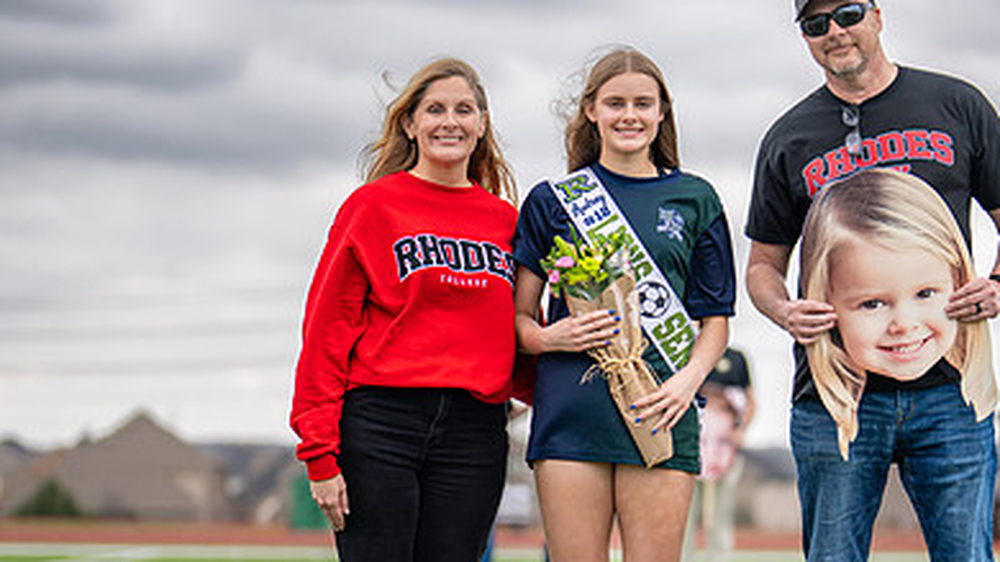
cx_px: 664
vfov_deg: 9.6
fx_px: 3340
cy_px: 439
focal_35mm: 126
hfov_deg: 17.0
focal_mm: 50
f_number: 1.2
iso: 125
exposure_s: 1/2500
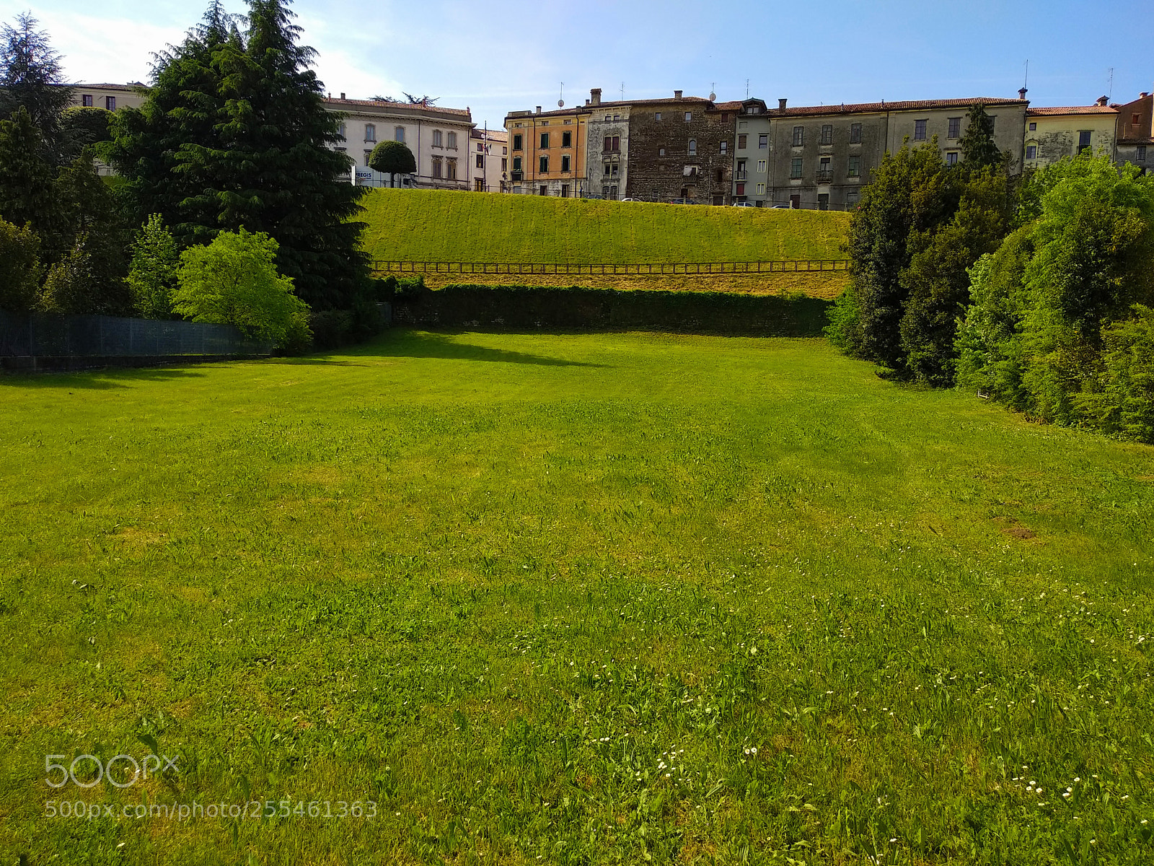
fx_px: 867
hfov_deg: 67.3
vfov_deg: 53.1
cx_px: 577
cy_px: 433
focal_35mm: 26
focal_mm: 3.81
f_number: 2.2
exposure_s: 1/934
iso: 125
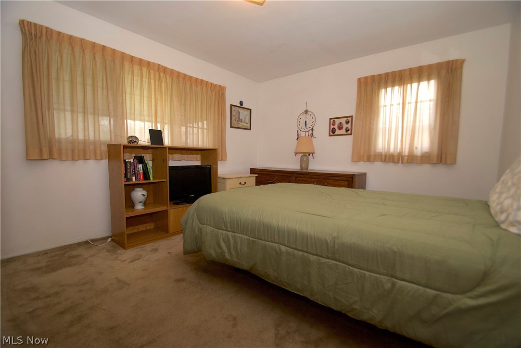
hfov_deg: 100.3
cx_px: 260
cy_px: 174
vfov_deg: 77.4
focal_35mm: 15
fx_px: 217
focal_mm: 10
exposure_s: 1/60
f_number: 4
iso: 200
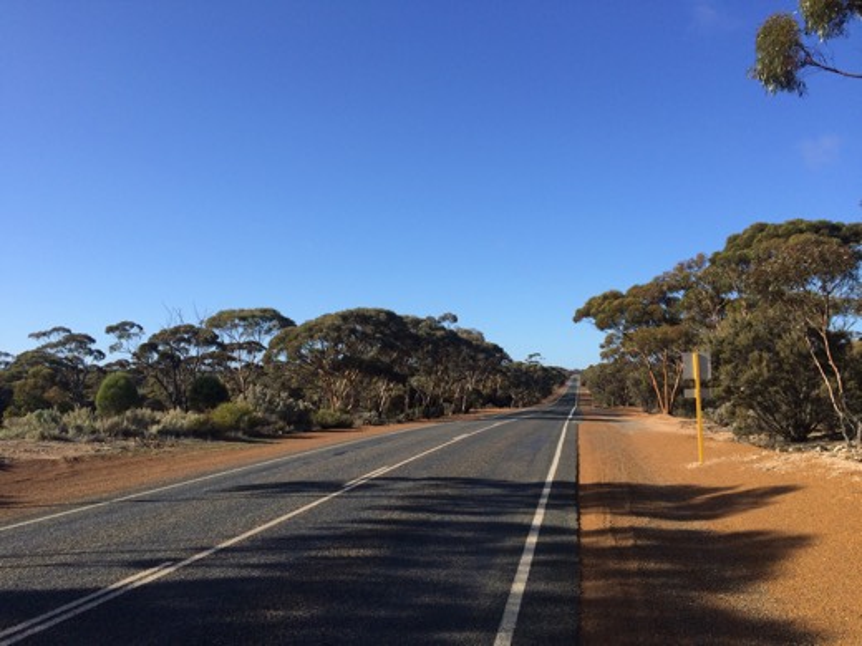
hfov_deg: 61.7
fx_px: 722
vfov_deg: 48.2
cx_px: 431
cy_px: 323
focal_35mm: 29
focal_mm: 4.15
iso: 32
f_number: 2.2
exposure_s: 1/1580
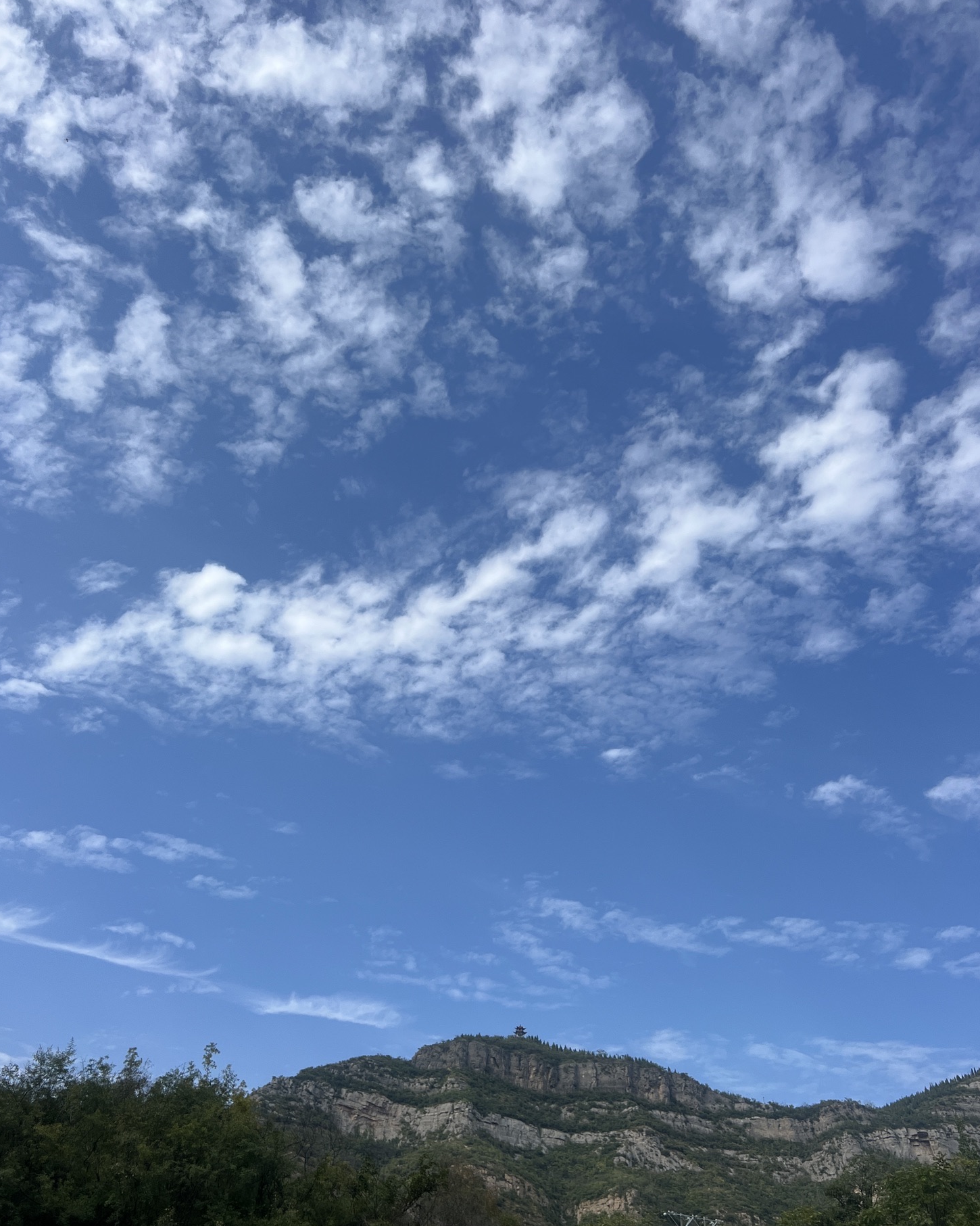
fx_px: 1015
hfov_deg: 51.5
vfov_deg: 62.2
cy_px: 638
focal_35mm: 28
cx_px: 482
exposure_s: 1/5076
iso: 50
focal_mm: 5.7
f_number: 1.5
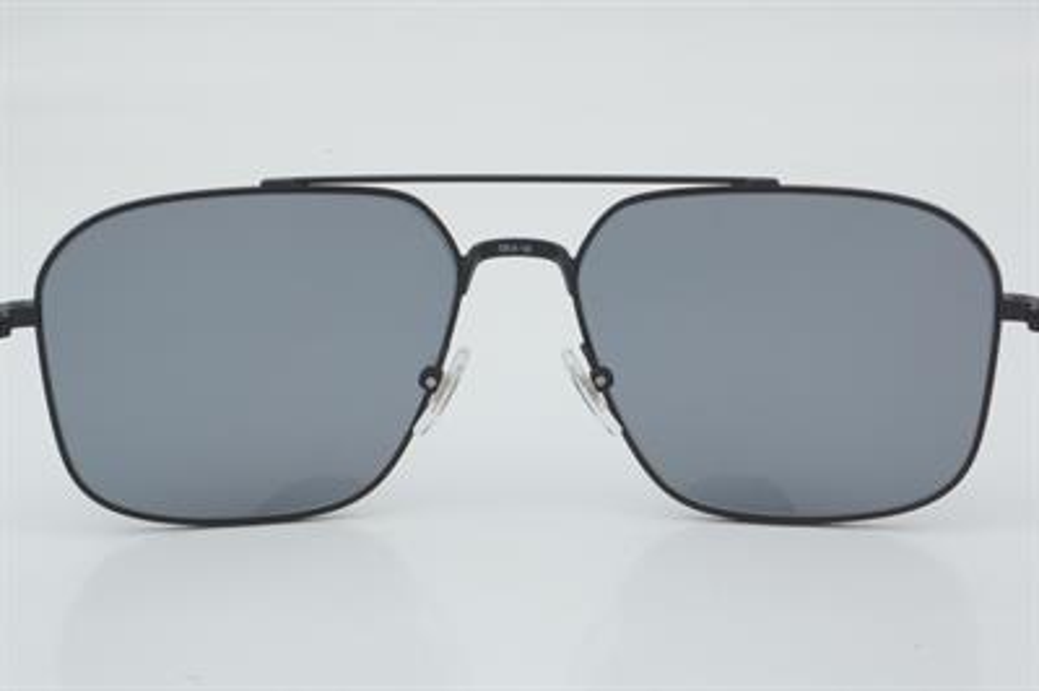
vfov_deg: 16.5
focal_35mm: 82
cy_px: 346
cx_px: 520
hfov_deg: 24.6
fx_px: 2379
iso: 100
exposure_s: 1/3
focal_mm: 55
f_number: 32
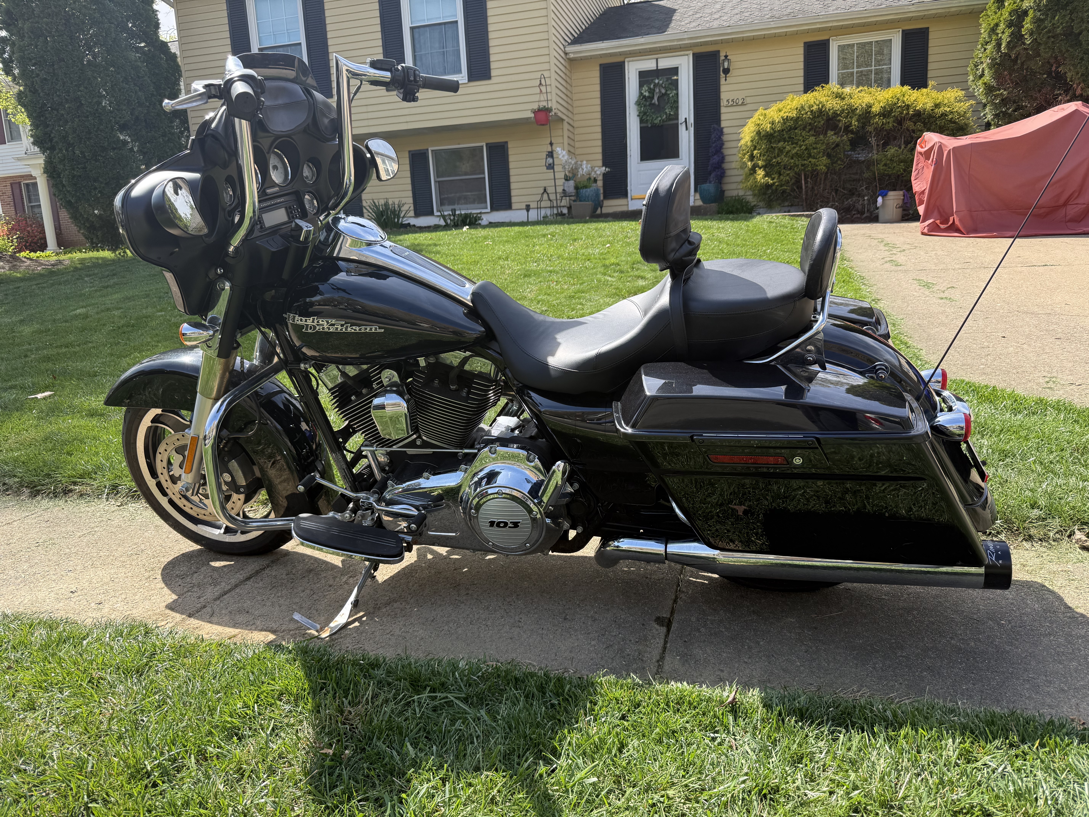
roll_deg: +3.8
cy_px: 408
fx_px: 755
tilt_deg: -5.1
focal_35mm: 24
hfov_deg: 71.6
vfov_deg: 56.8
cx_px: 544
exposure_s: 1/1091
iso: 80
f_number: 1.78
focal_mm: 6.76
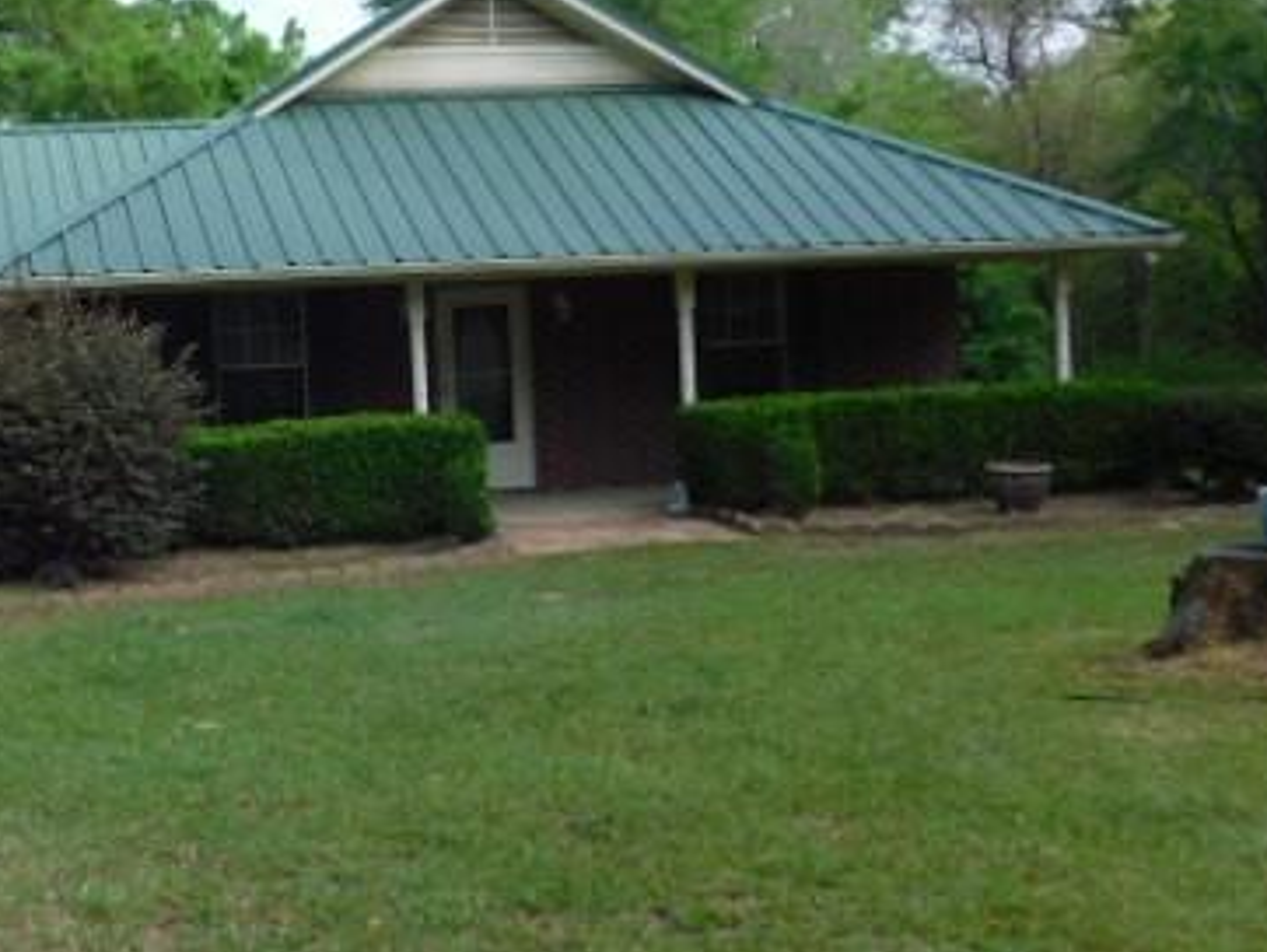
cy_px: 364
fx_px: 1941
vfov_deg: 27.5
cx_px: 256
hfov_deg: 35.0
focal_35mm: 53
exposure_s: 1/500
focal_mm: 5.3
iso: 125
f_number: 3.2
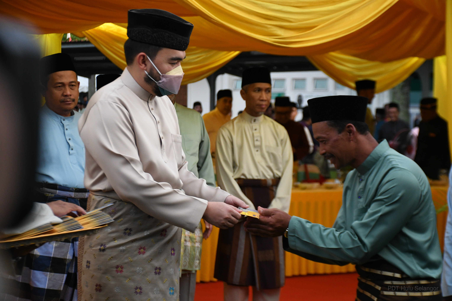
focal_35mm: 93
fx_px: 1168
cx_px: 226
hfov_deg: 21.9
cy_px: 150
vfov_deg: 14.7
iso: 2000
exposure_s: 1/500
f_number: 5
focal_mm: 62
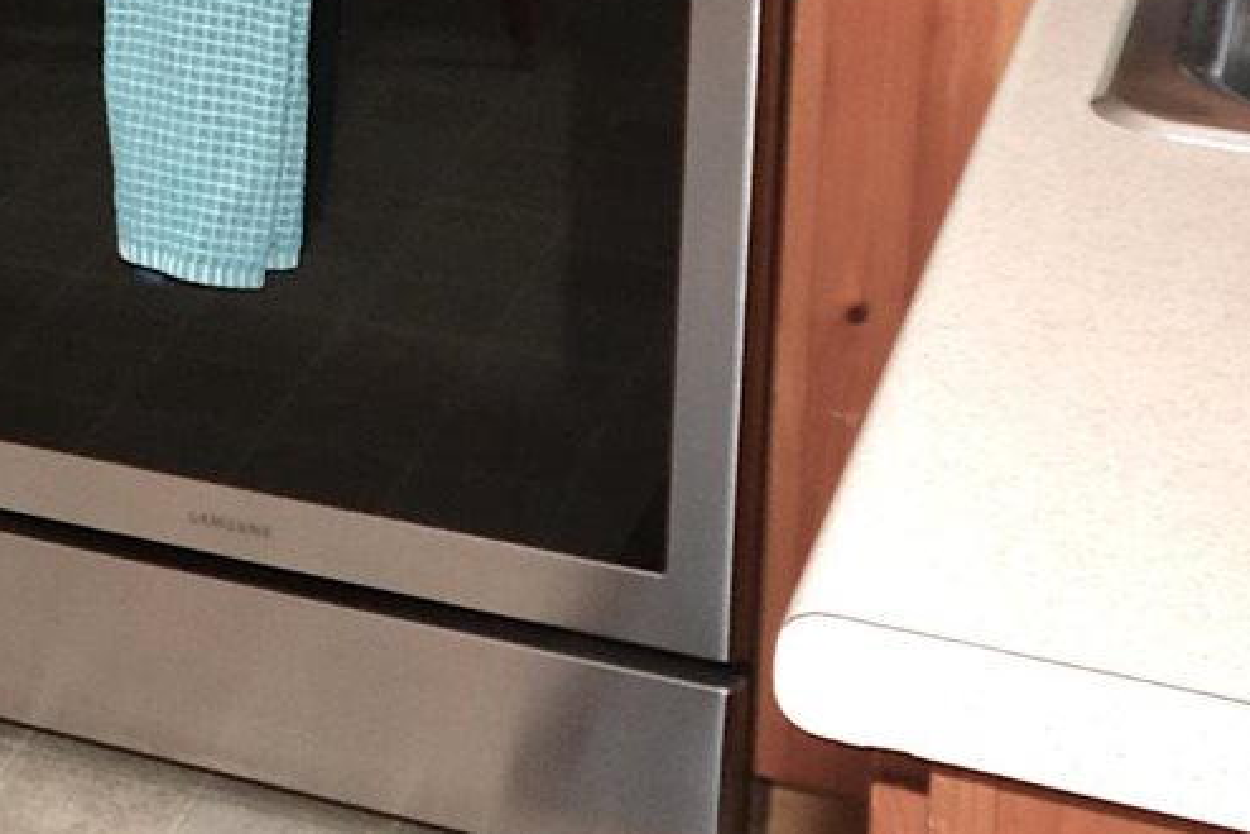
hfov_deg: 19.3
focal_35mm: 93
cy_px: -483
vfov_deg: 13.7
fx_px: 3229
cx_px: -591
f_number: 5.6
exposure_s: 1/60
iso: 400
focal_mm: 10
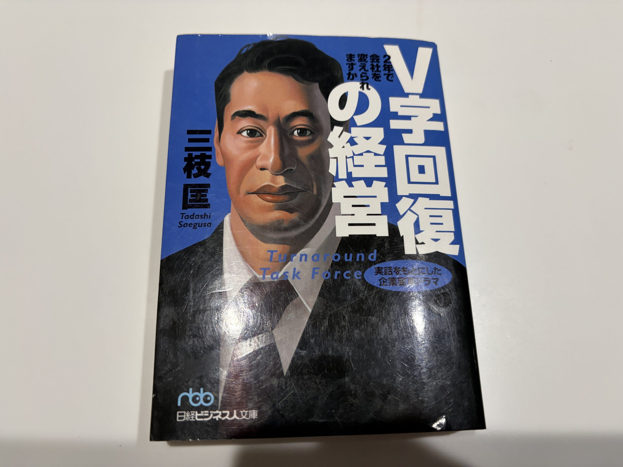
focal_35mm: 26
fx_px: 468
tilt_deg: -71.2
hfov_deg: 67.3
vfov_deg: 53.1
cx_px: 312
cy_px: 234
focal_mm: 5.96
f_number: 1.6
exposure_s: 1/60
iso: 320
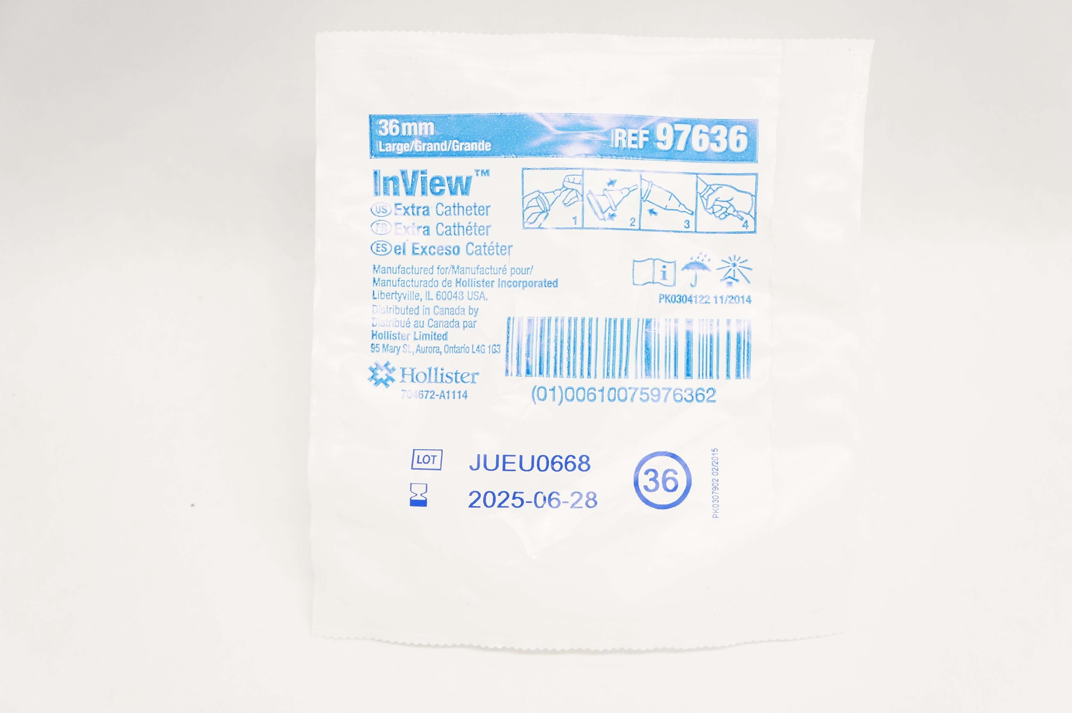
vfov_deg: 27.2
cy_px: 356
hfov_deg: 40.0
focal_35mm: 50
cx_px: 536
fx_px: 1472
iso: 800
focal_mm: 33
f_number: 5.6
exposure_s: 1/80
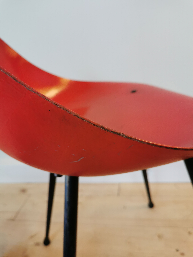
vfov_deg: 65.3
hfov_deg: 51.4
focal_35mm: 27
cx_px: 96
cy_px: 128
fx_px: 201
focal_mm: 5.58
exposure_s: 1/100
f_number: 1.8
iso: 100
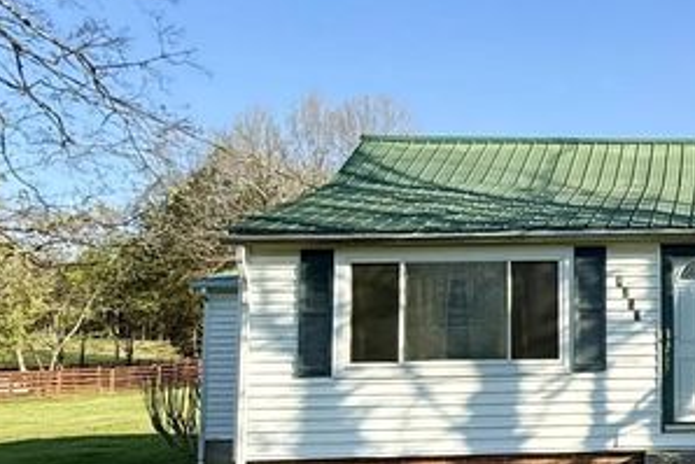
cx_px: 765
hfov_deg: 34.2
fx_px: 966
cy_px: 298
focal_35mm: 50
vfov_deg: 26.9
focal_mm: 2.22
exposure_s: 1/1399
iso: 50
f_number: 2.2
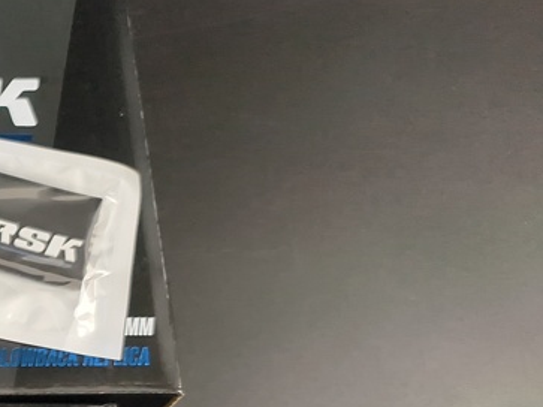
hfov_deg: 20.5
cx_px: -349
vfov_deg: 18.3
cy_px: 492
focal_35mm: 76
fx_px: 1192
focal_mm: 6.54
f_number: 1.57
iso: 284
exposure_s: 1/60
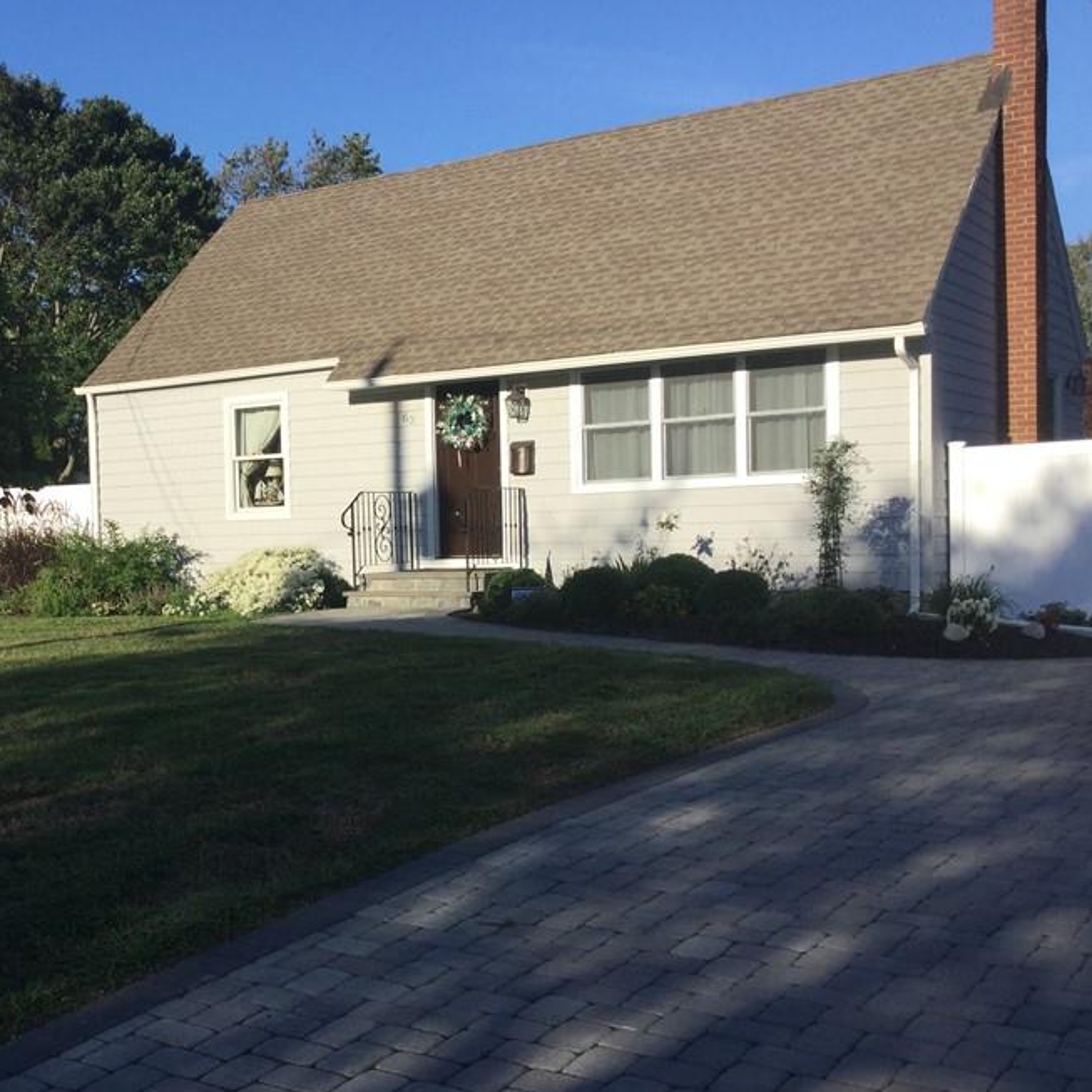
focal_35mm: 43
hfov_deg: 38.1
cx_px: 264
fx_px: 1535
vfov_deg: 39.1
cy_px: 600
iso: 25
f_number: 2.4
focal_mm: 3.3
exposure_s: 1/1148
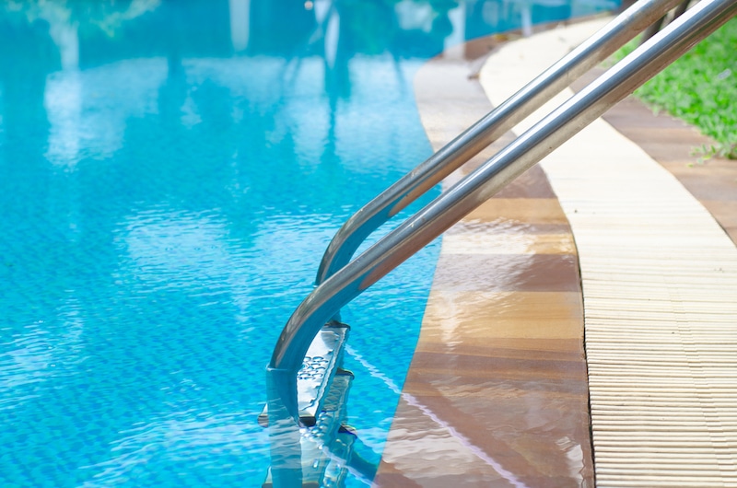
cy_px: 244
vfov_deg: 18.1
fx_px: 1532
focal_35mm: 75
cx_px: 368
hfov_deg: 27.0
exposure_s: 1/80
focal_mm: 50
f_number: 4
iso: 125
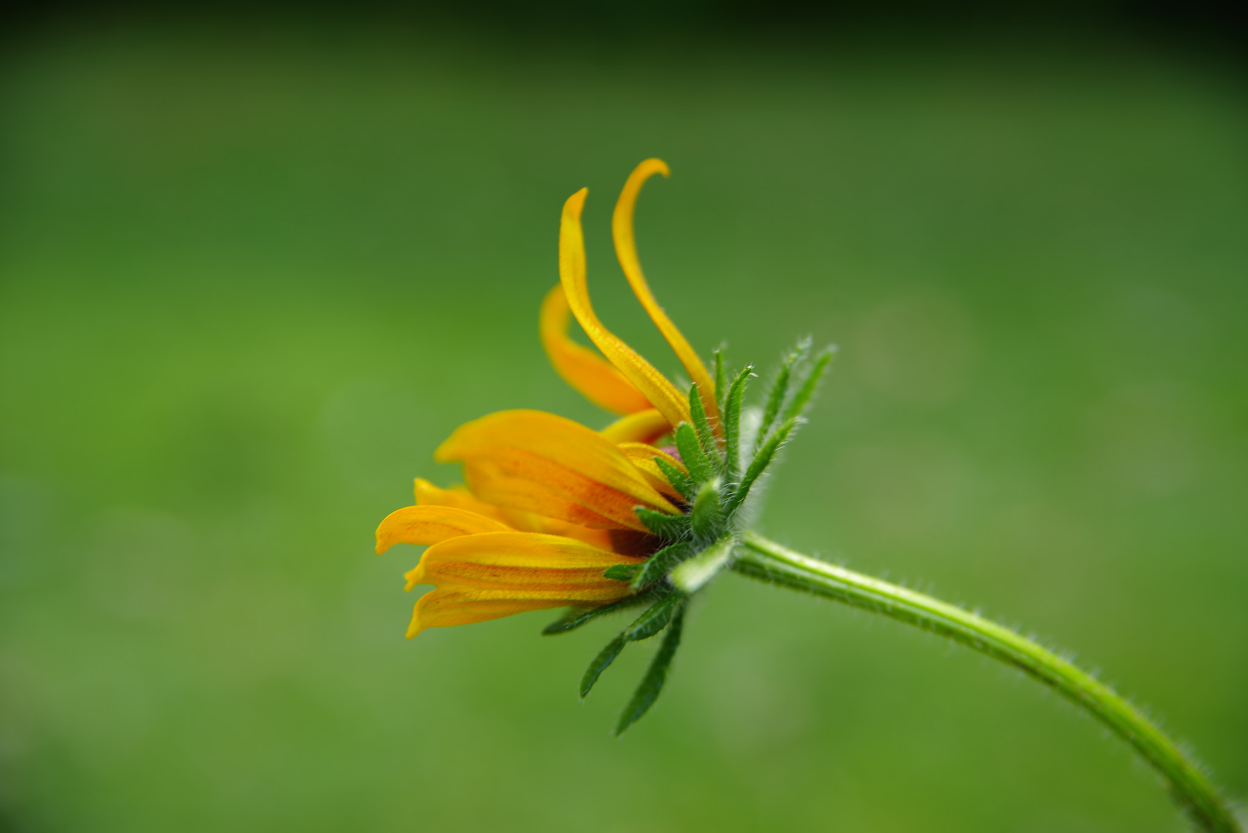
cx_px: 624
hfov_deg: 27.0
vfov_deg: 18.2
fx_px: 2601
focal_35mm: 75
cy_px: 416
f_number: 3.5
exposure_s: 1/13
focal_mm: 75
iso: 100
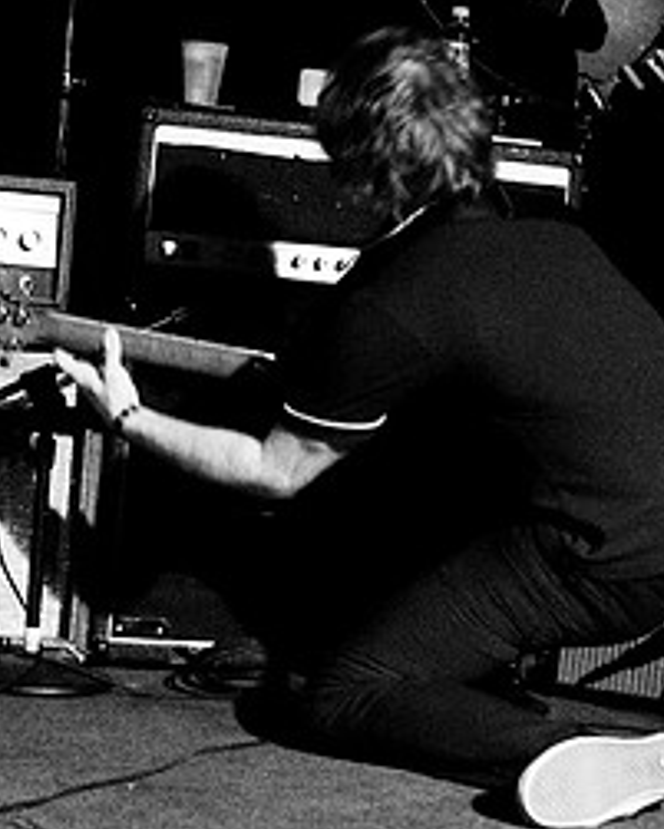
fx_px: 2480
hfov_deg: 15.3
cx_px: 329
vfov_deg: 19.0
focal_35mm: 101
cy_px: 495
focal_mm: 40
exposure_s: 1/20
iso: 800
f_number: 2.8
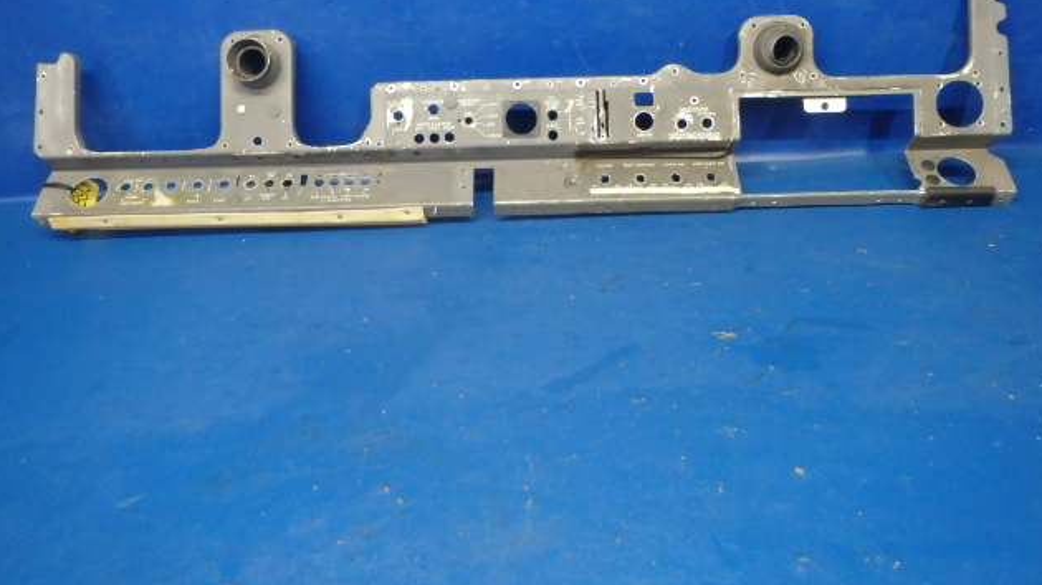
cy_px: 202
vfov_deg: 37.4
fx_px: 856
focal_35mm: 31
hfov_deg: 62.6
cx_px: 523
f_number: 3.9
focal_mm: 5
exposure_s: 1/30
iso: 800
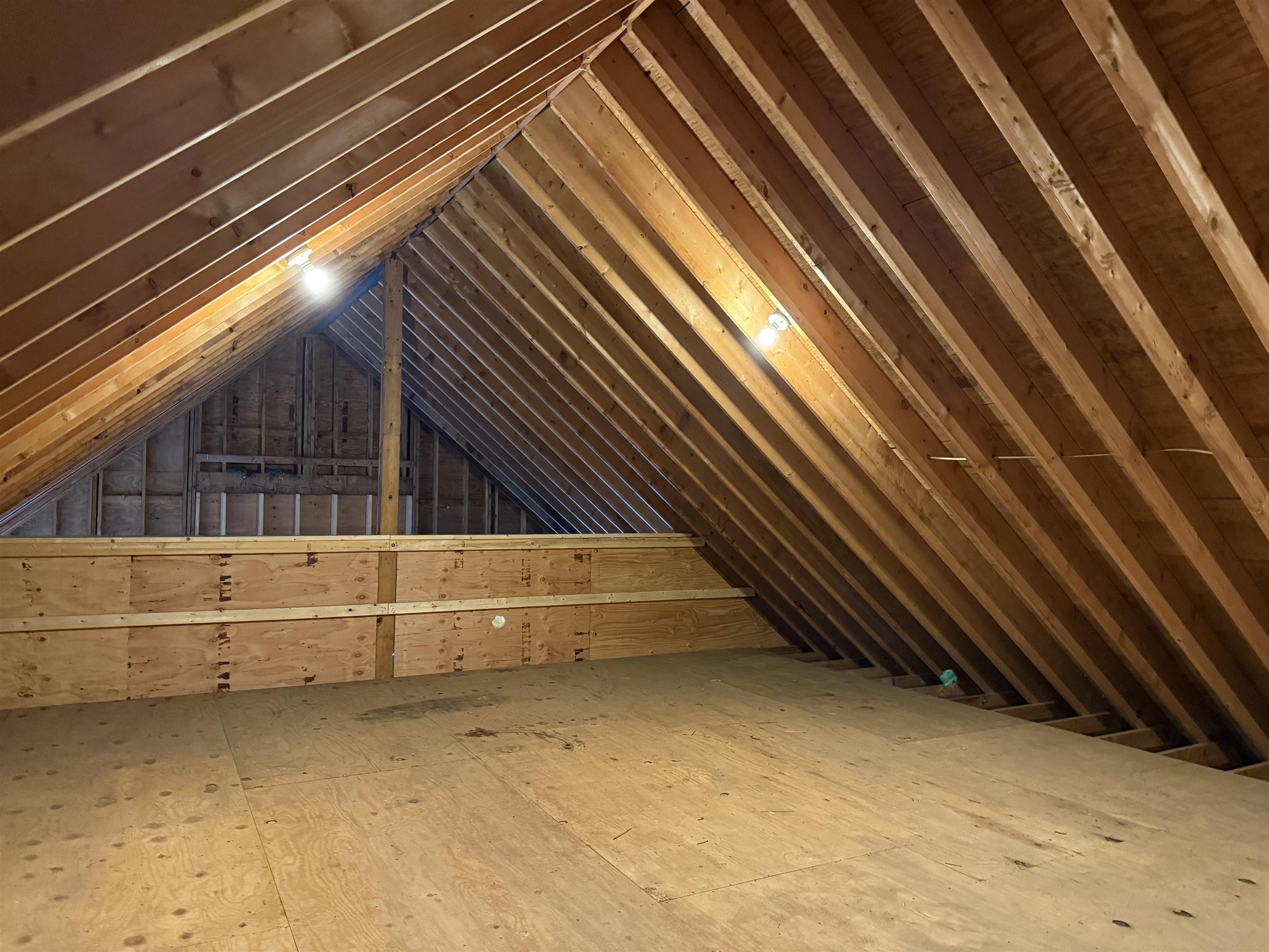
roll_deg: -0.8
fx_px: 880
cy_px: 476
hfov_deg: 71.6
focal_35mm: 24
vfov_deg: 56.8
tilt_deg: +2.3
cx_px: 634
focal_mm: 6.76
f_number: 1.78
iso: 1000
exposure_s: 1/30
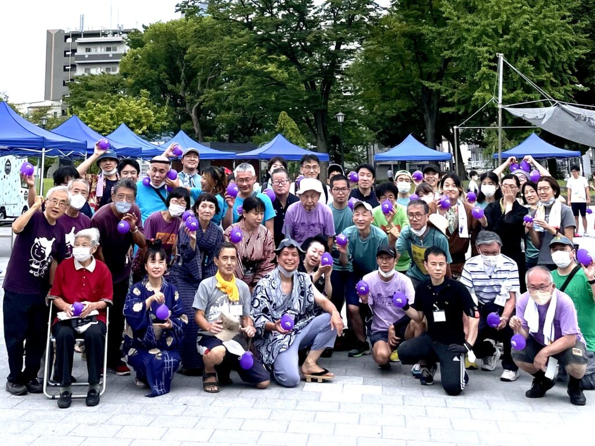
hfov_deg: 67.3
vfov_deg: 53.1
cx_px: 298
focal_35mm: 26
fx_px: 447
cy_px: 223
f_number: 1.6
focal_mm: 4.2
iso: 32
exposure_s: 1/1595
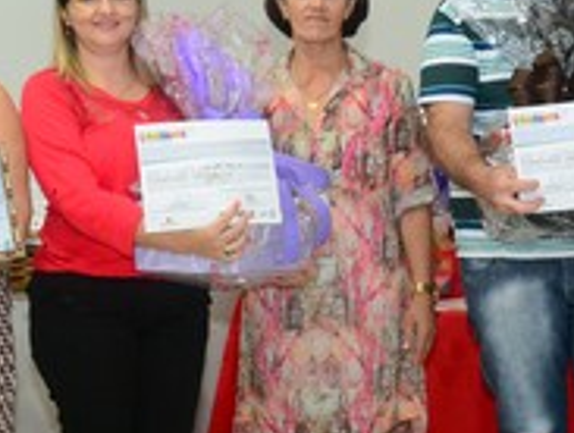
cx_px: 245
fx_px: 1529
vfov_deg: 16.1
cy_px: 176
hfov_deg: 21.3
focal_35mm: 92
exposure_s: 1/100
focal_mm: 26
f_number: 5.6
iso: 3200
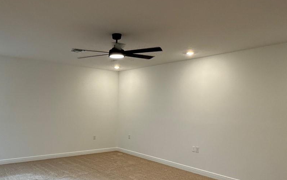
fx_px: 235
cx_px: 115
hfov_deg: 62.3
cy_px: 115
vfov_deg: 41.5
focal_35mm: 30
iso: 200
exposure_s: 1/120
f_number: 2.2
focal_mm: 2.22
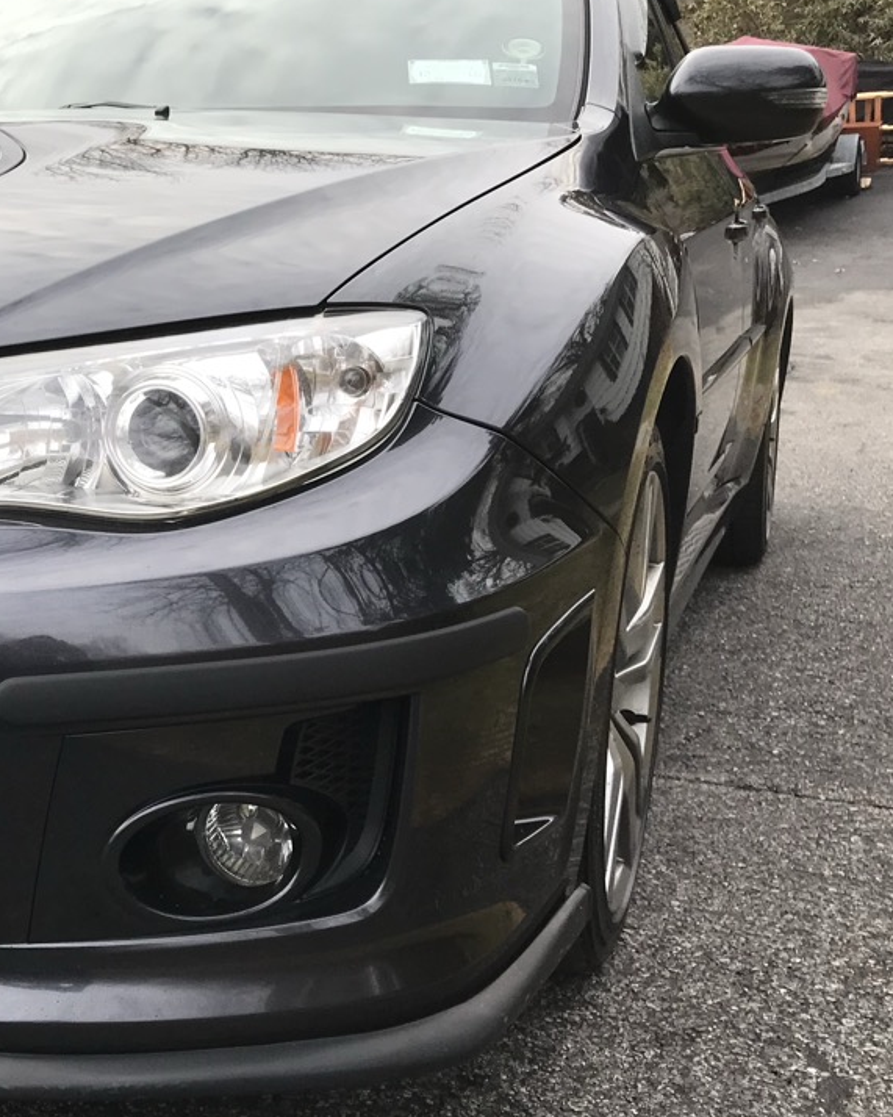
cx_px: 8
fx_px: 1619
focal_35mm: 49
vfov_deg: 38.1
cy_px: 552
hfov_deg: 28.9
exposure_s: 1/389
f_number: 1.8
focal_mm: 3.99
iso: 20
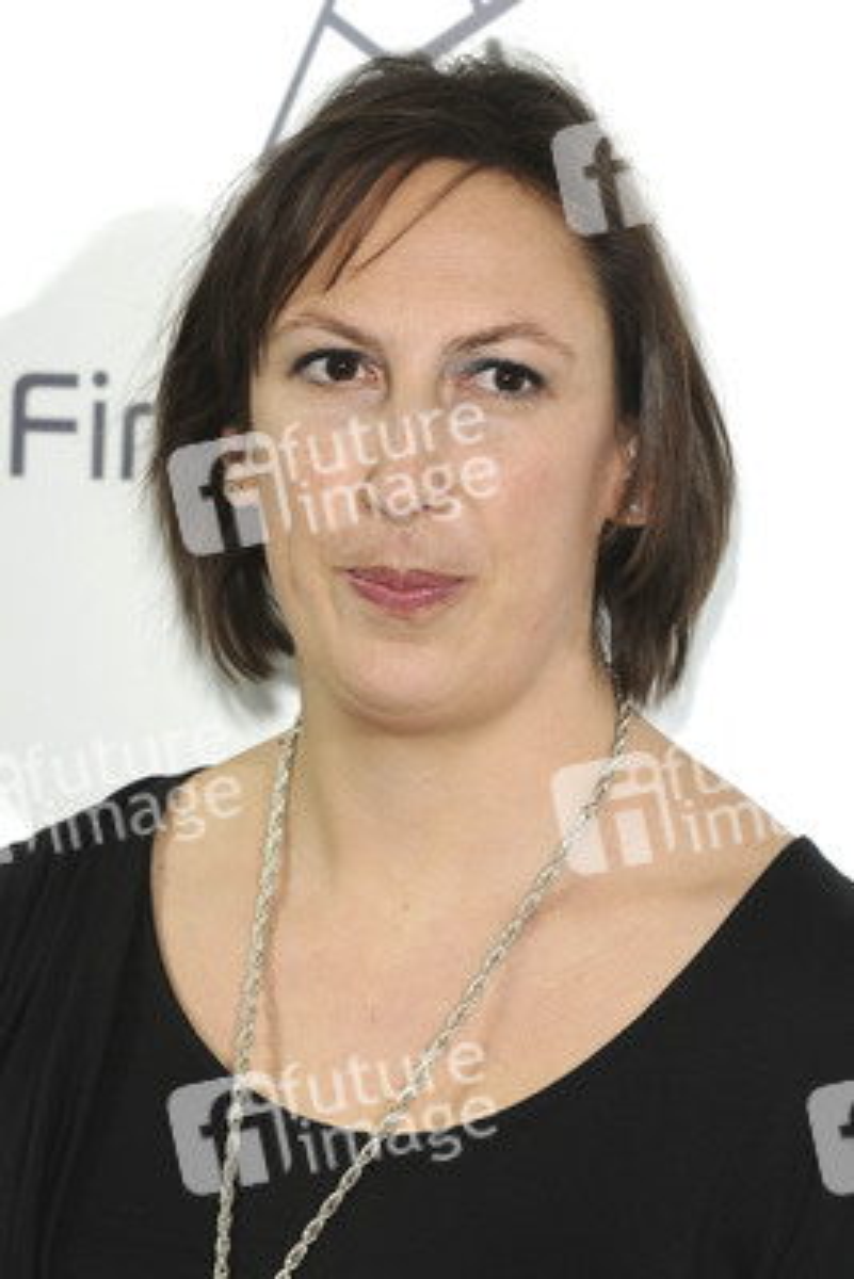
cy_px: 640
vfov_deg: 13.7
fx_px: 5332
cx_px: 427
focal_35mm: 150
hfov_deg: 9.2
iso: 320
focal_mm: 100
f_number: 5.6
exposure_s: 1/160
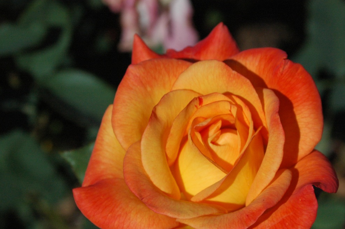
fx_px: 1876
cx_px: 207
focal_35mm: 196
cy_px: 146
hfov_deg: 10.5
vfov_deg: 7.0
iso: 800
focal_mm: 100
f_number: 11
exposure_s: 1/800
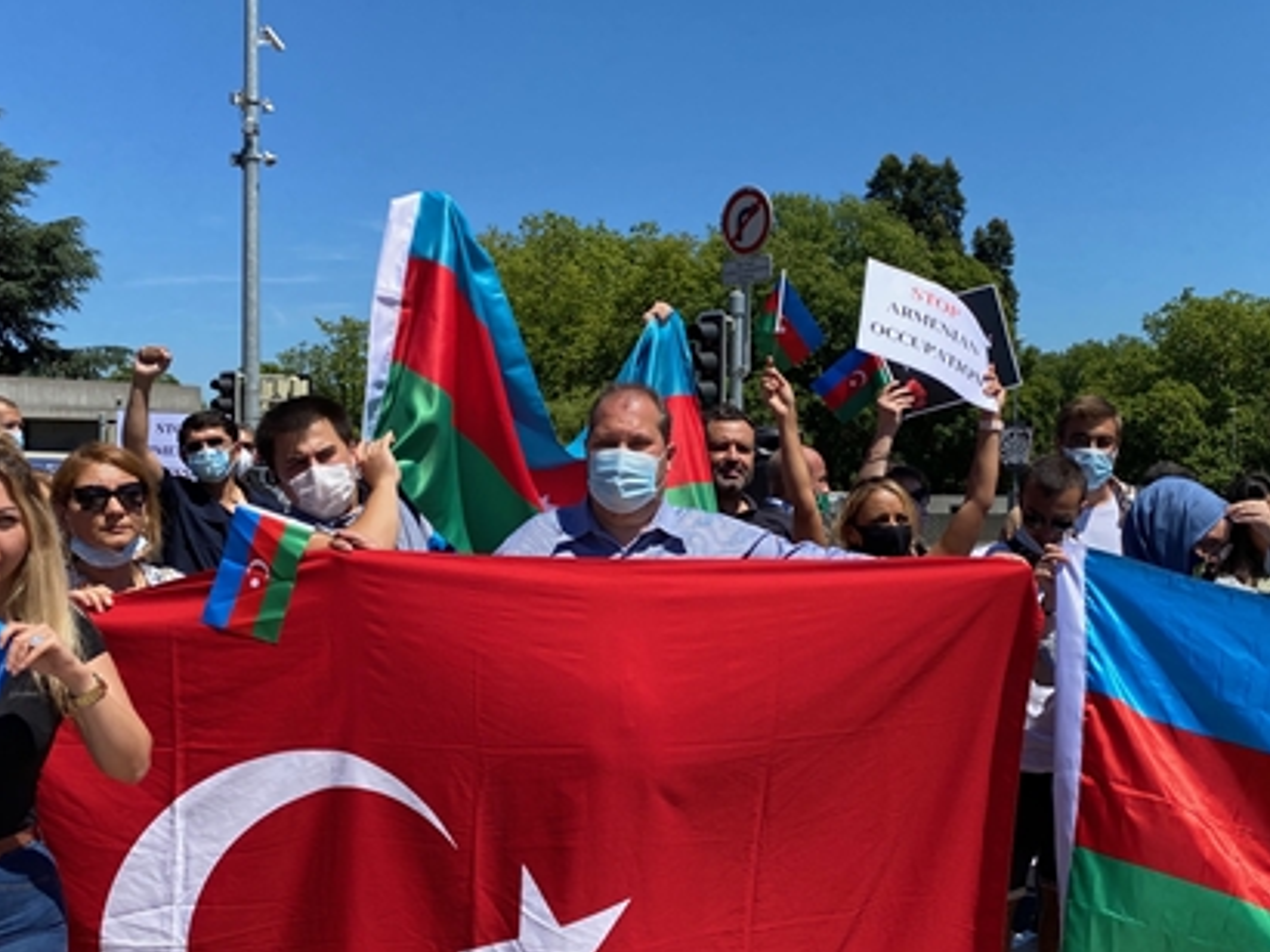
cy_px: 491
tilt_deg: -1.0
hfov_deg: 48.8
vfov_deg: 37.7
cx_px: 723
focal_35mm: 38
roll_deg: -1.0
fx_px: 1394
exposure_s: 1/2571
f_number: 1.8
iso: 32
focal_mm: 4.25
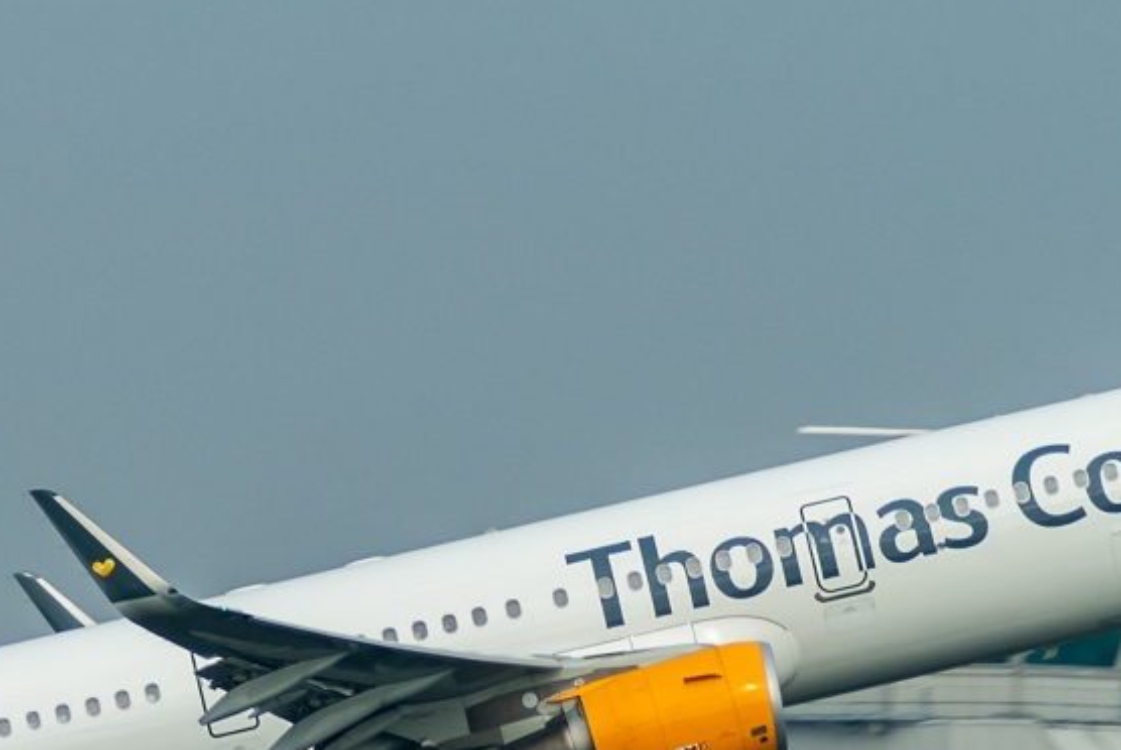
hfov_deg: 2.1
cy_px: 578
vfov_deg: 1.4
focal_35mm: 993
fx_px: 30953
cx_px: 327
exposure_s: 1/320
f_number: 9
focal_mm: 230
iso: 100
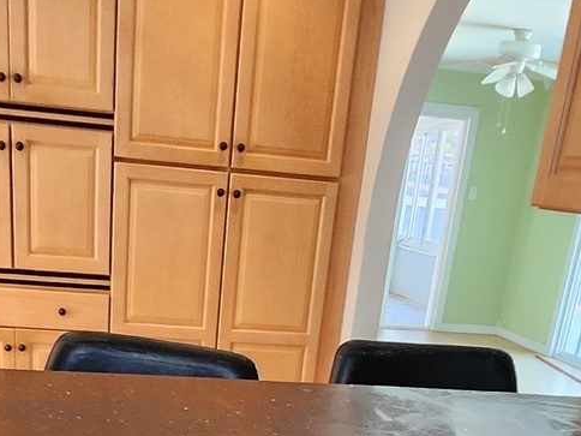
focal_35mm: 43
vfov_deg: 26.3
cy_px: 621
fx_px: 722
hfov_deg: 43.7
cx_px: 236
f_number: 2.2
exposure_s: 1/30
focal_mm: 1.7
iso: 320
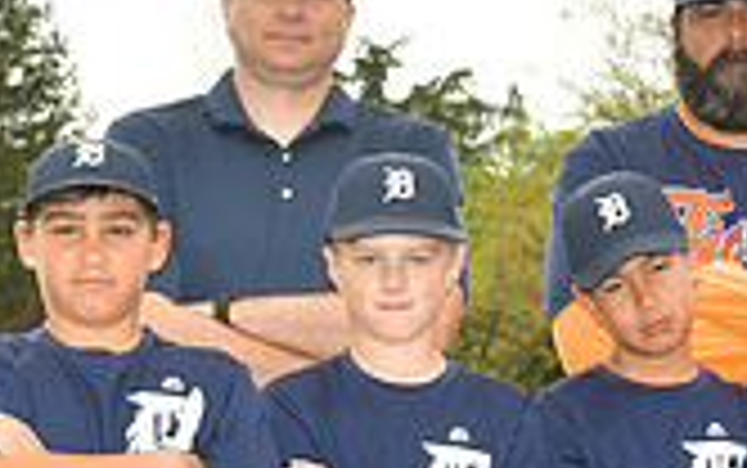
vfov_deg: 5.6
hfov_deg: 8.8
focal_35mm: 235
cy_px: 641
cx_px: 814
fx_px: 4787
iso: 200
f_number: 6.3
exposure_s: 1/250
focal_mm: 44
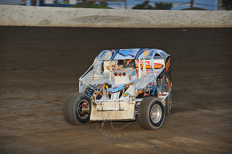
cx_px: 116
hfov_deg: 14.2
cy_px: 77
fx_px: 934
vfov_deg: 9.5
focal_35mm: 145
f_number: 6.3
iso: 640
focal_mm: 145
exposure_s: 1/320
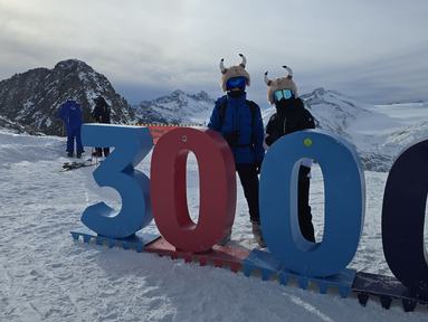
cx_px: 260
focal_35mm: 30
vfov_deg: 46.9
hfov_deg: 59.3
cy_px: 157
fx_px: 371
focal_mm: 6.3
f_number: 1.7
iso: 12
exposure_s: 1/1695
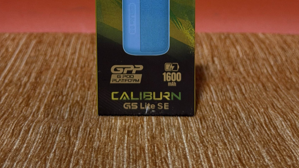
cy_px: -11
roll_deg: -0.1
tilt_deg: -8.1
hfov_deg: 30.1
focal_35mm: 70
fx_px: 555
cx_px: 150
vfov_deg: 16.8
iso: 400
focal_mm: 6.76
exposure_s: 1/33
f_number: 1.78
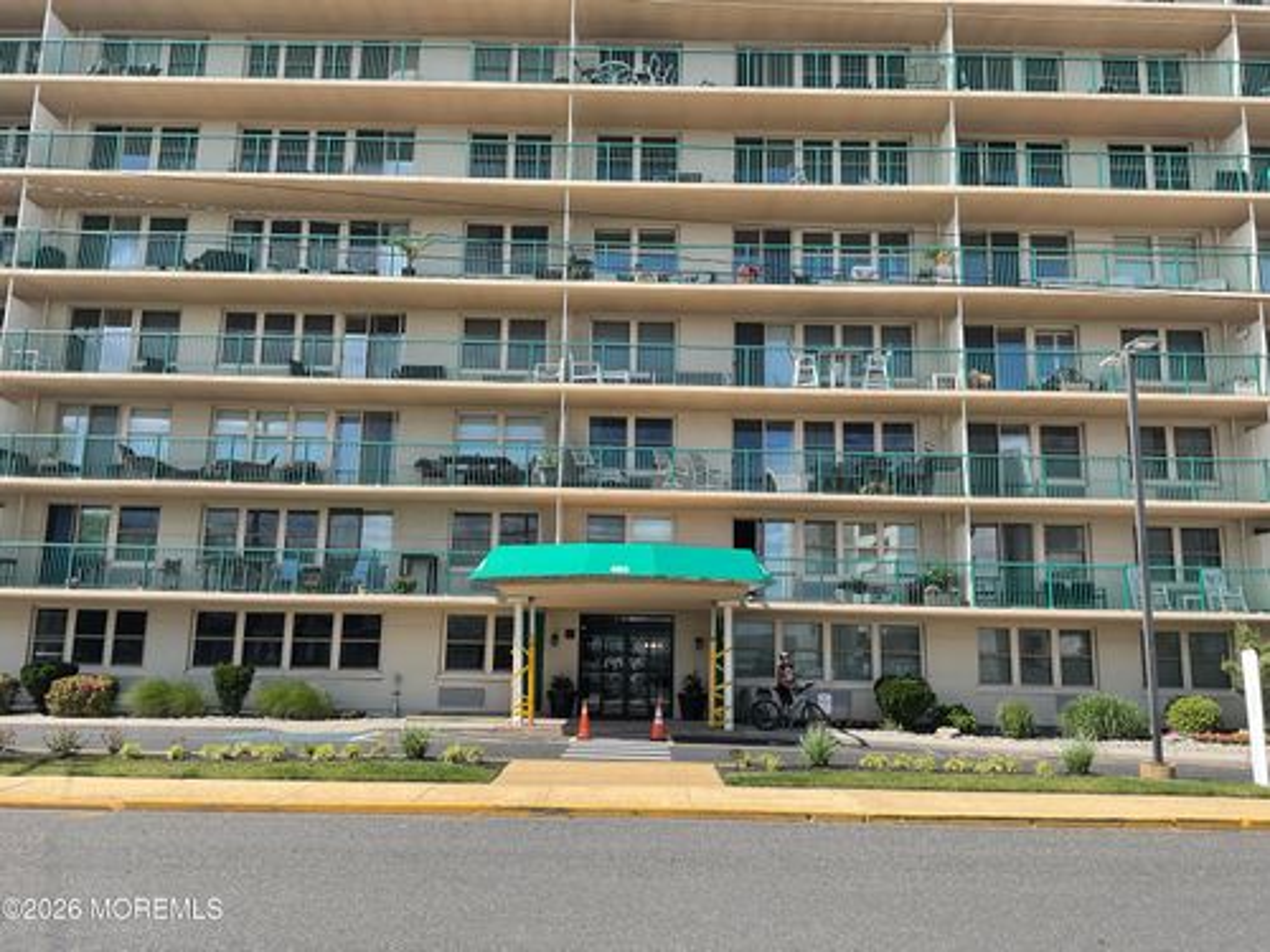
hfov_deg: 61.7
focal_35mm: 29
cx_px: 635
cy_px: 476
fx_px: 1064
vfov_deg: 48.2
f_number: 1.8
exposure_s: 1/1015
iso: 16
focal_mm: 3
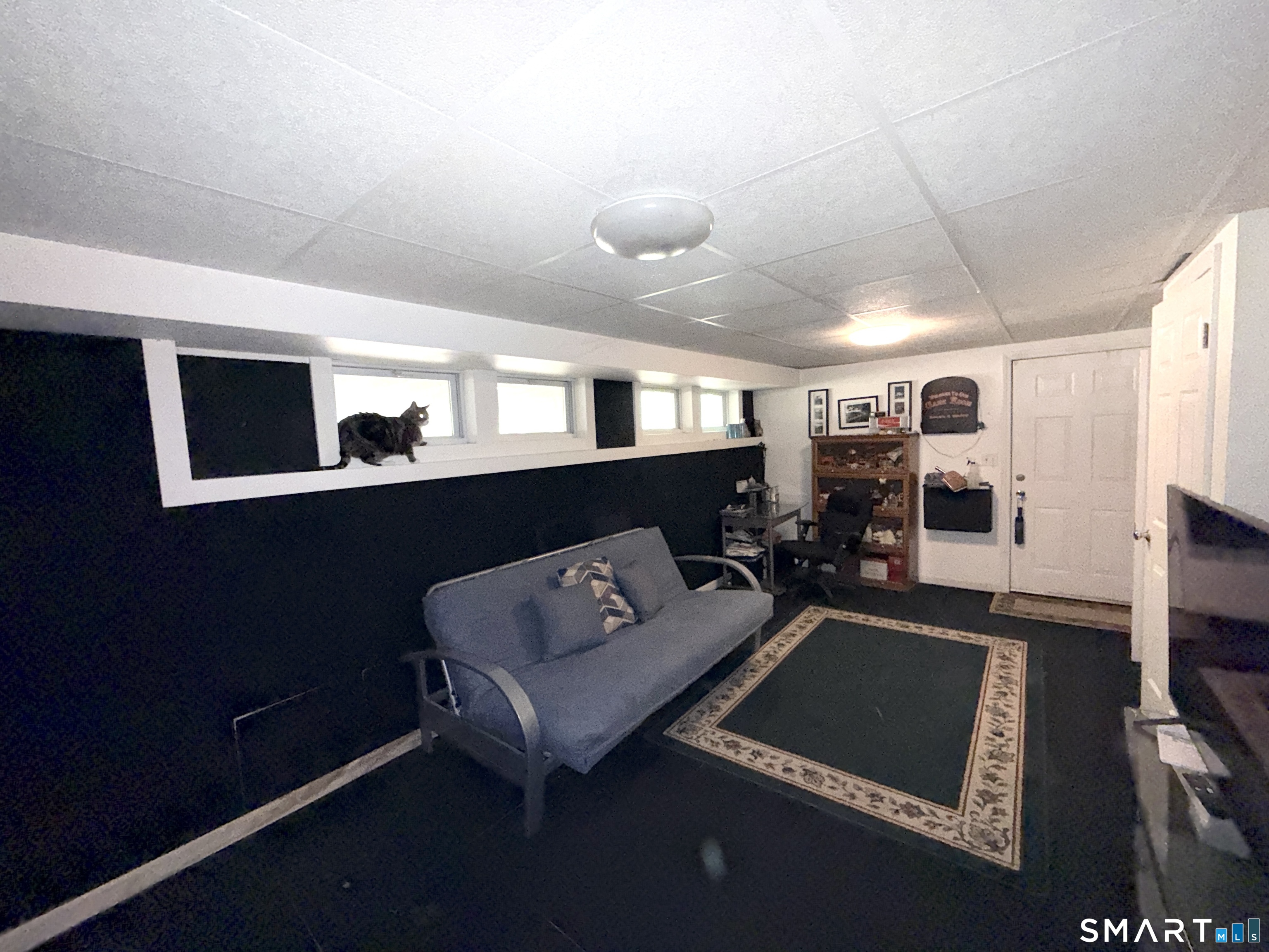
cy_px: 476
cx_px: 634
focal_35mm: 14
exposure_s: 1/60
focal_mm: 2.22
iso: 200
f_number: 2.2
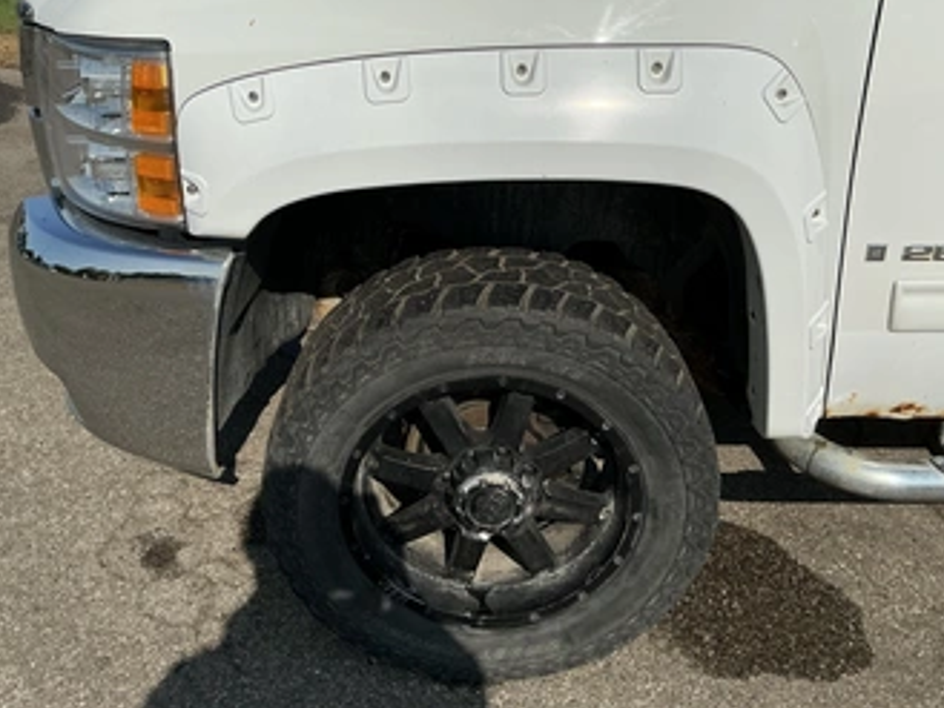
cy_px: 284
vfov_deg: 41.6
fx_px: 928
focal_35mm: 34
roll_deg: -1.6
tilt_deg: -24.9
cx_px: 476
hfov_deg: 53.9
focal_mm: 3
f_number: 1.8
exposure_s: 1/5263
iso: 25
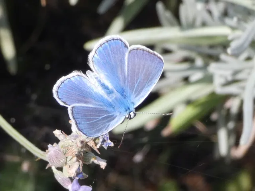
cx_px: 128
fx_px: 1179
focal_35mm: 160
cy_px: 96
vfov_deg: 9.3
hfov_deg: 12.3
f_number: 5.4
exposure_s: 1/80
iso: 125
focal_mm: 28.8
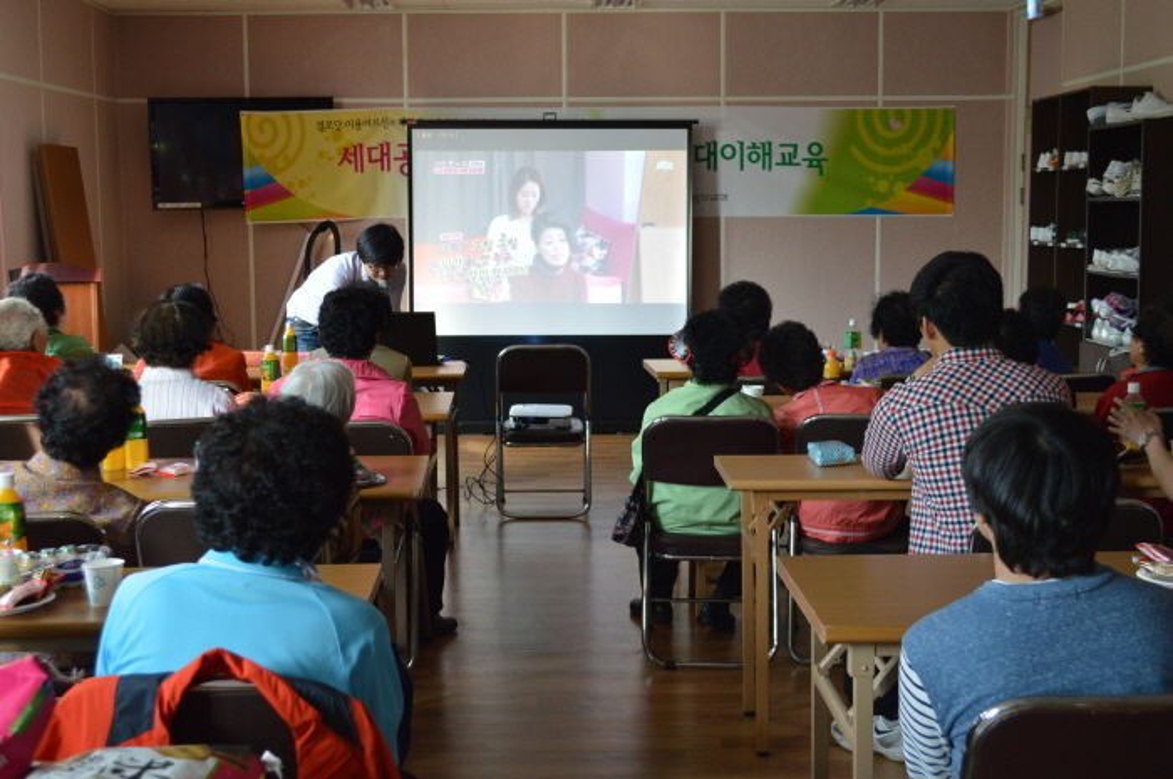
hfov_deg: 41.2
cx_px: 586
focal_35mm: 48
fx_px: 1562
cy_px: 390
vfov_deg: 28.0
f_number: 4.8
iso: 900
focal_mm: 32
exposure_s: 1/60
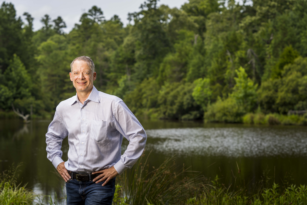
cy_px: 102
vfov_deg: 15.7
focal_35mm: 87
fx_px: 742
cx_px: 154
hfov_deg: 23.4
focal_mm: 87
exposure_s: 1/500
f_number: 5
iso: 160
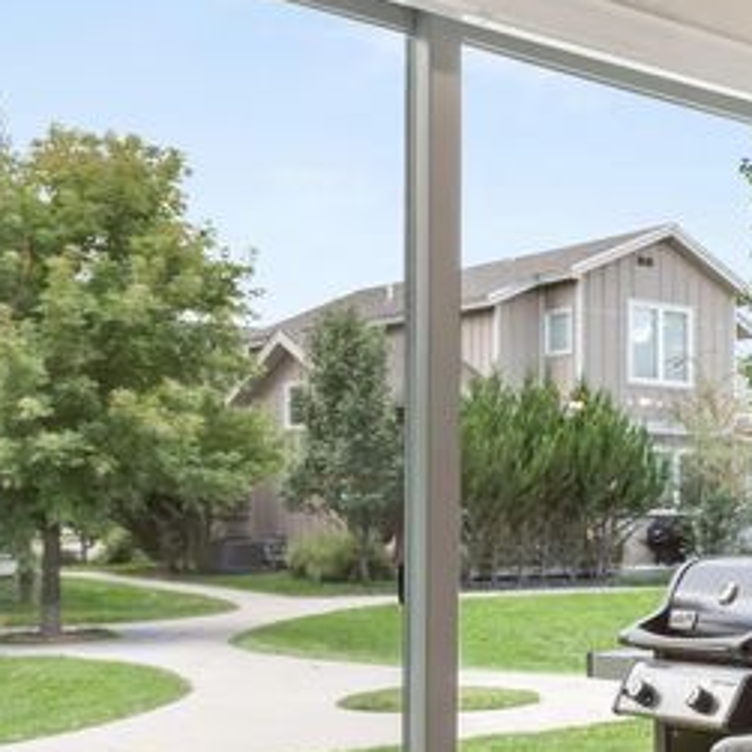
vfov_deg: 28.8
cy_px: 538
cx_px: 923
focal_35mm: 59
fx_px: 1450
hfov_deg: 25.8
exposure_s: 1/15
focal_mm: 17
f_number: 7.1
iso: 640
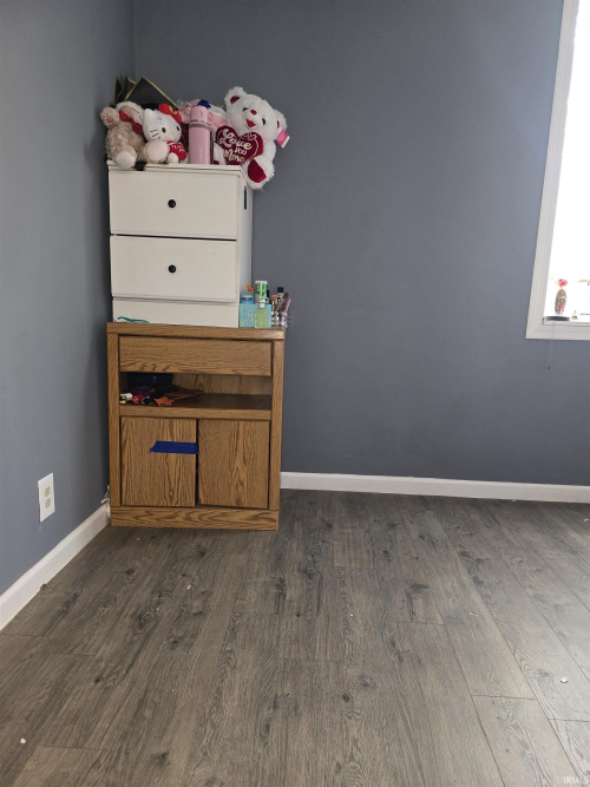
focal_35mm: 23
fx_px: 523
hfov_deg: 58.9
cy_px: 394
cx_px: 295
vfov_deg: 73.9
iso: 125
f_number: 1.7
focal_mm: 6.3
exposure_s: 1/24
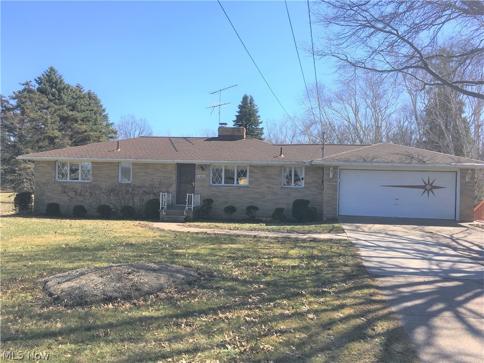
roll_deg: +0.1
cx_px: 242
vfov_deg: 48.2
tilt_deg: -0.8
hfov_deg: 61.7
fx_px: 405
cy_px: 182
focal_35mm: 29
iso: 25
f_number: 2.2
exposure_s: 1/1241
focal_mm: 4.15
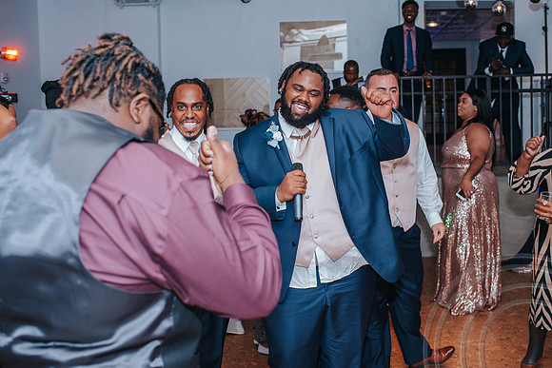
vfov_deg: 32.6
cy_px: 152
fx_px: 629
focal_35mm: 41
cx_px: 323
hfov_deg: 47.2
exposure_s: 1/200
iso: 1100
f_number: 3.5
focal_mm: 35
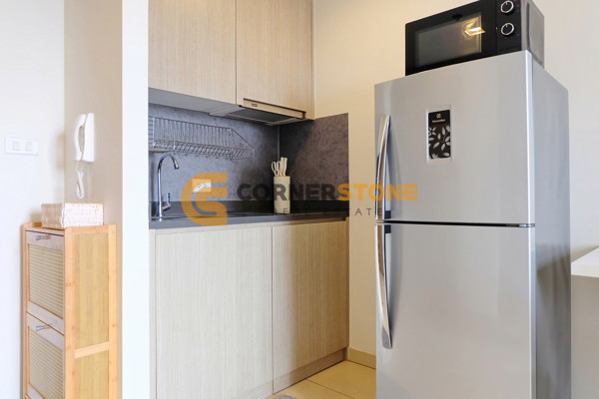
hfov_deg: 73.7
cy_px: 200
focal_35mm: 24
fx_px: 399
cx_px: 300
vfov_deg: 53.1
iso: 400
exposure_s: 1/58
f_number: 3.5
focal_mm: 16
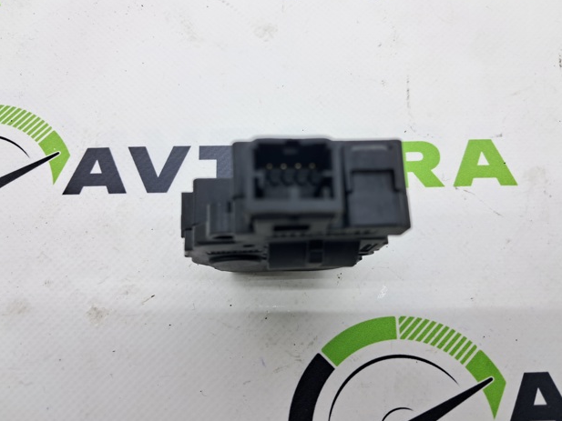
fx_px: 455
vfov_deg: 49.8
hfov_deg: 63.4
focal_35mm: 28
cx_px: 287
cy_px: 206
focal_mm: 4
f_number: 1.8
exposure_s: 1/50
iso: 50
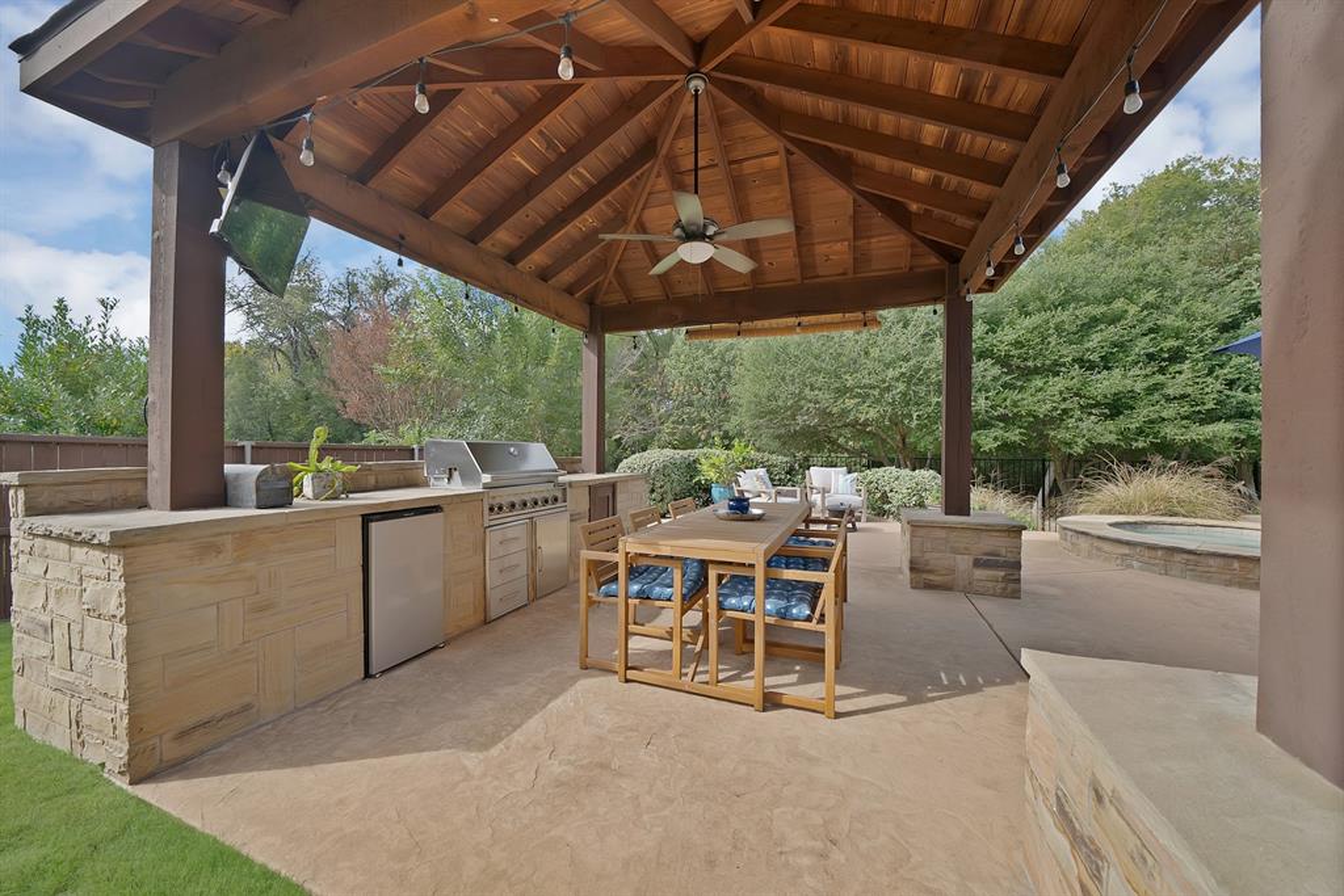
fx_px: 448
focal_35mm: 12
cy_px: 448
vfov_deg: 90.0
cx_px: 672
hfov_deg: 112.6
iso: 640
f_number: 9
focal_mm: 12
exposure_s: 1/30
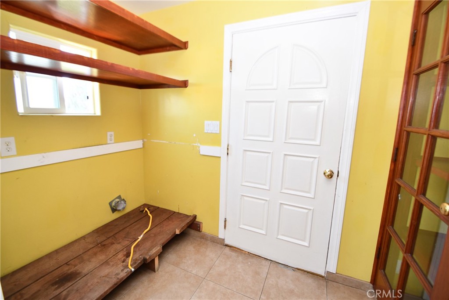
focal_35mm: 15
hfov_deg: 100.4
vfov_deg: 77.3
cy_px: 150
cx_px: 224
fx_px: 187
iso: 900
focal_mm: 10
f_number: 4
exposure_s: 1/60
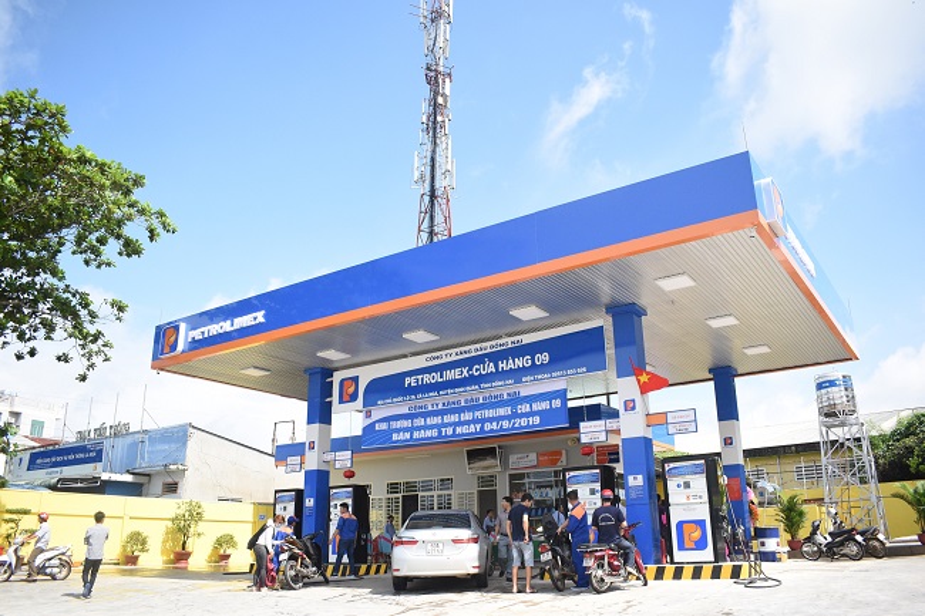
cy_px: 308
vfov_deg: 47.9
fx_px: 694
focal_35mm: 27
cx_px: 462
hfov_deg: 67.4
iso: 900
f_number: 4.5
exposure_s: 1/4000
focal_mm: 18
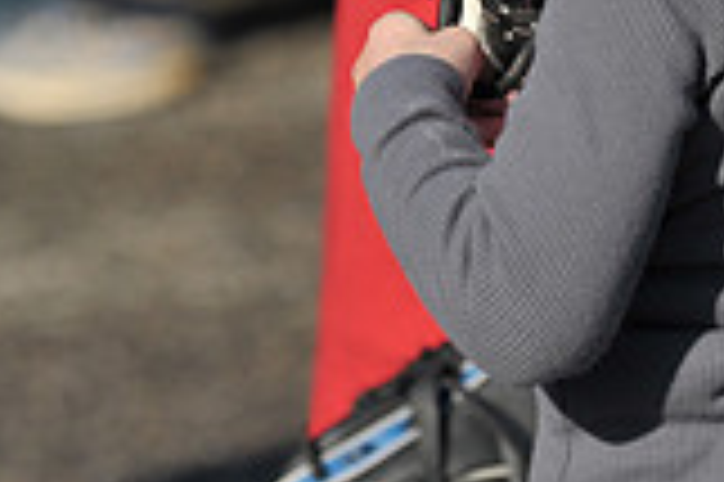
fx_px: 14505
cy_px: -297
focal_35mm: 722
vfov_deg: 1.9
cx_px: 684
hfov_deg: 2.9
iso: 400
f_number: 5.6
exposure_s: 1/2500
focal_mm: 200
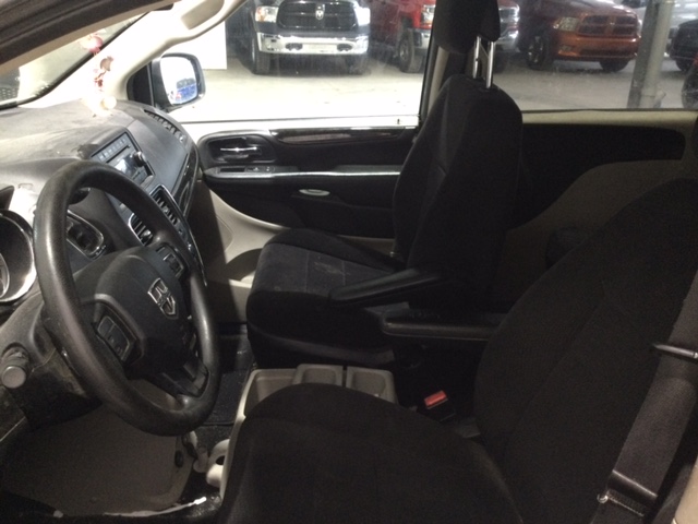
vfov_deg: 45.4
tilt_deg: -21.7
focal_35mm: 31
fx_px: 625
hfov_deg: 58.4
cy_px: 262
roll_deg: -3.2
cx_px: 349
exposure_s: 1/15
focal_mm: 3.3
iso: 400
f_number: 2.4
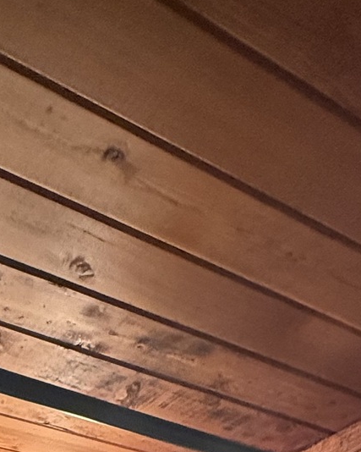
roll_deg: +1.4
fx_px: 788
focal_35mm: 59
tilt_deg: -2.5
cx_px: 91
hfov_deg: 25.5
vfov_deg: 20.7
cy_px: 837
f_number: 2.2
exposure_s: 1/120
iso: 640
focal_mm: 2.22
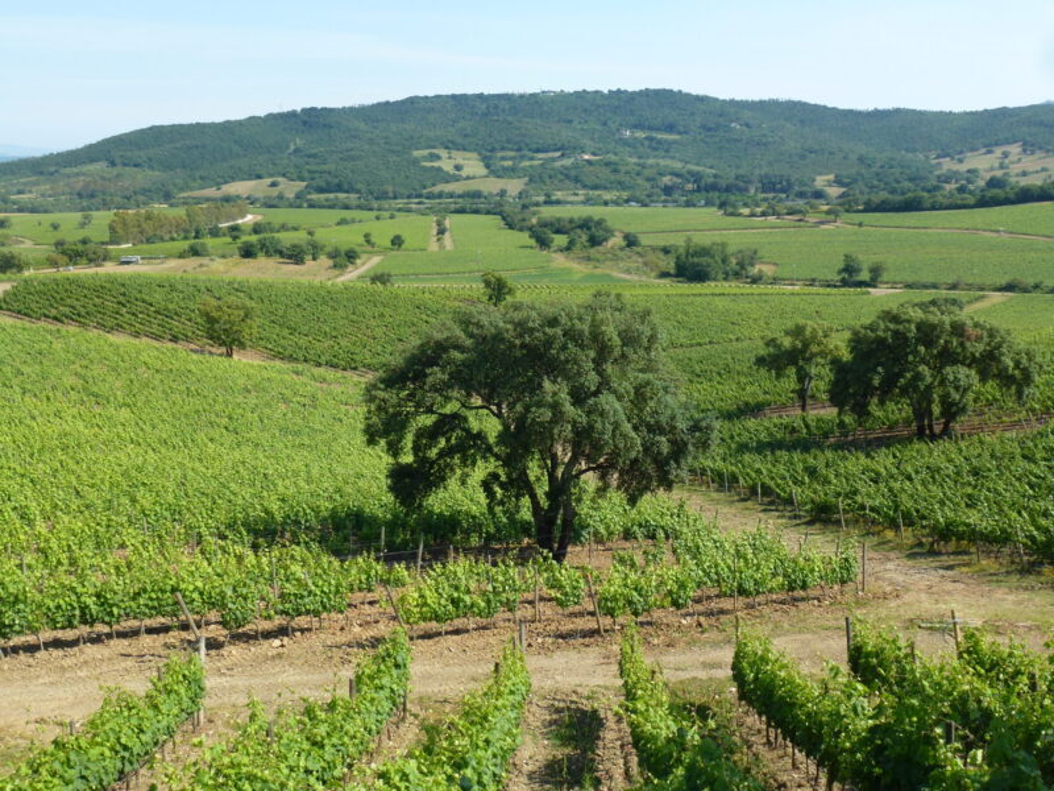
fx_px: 1035
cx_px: 527
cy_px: 396
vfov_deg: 41.8
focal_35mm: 34
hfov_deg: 54.0
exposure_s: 1/500
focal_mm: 5.9
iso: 100
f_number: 4
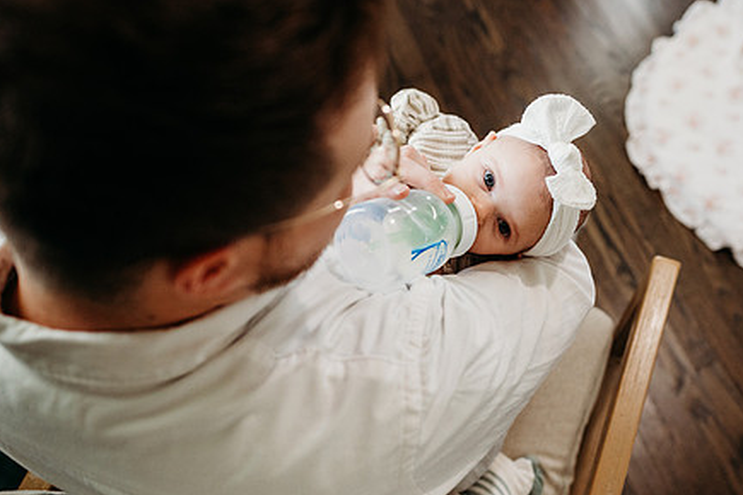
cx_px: 456
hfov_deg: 58.1
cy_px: 282
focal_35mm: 32
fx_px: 660
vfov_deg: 41.0
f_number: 2.5
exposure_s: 1/200
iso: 1600
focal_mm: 24
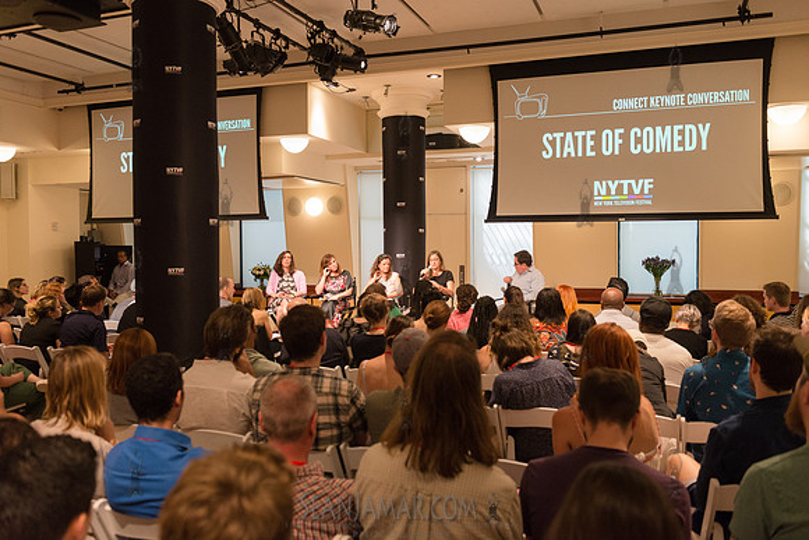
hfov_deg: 58.7
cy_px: 270
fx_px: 719
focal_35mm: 32
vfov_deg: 41.1
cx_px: 404
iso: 2500
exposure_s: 1/125
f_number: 4
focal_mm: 32
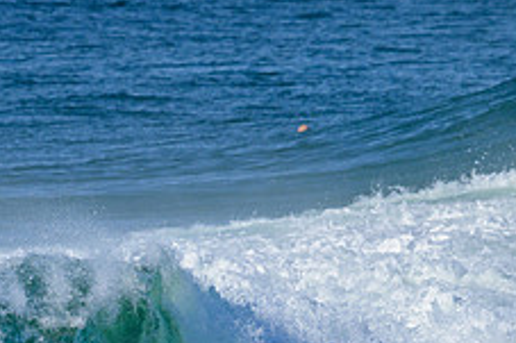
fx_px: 16485
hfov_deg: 1.8
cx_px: 202
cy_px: 405
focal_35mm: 1151
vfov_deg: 1.2
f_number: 10
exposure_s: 1/2000
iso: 450
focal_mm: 450
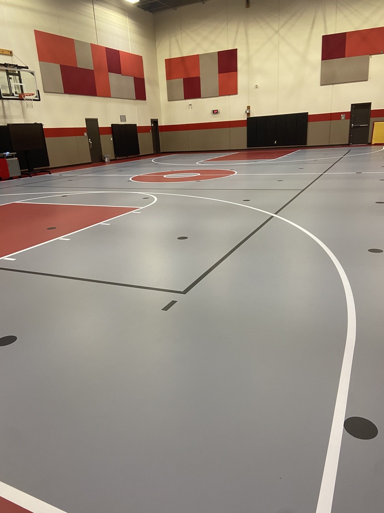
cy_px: 256
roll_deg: +2.0
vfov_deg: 67.3
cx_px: 192
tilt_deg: -16.6
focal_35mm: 26
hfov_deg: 53.1
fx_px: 385
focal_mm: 4.25
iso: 80
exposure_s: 1/60
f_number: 1.8
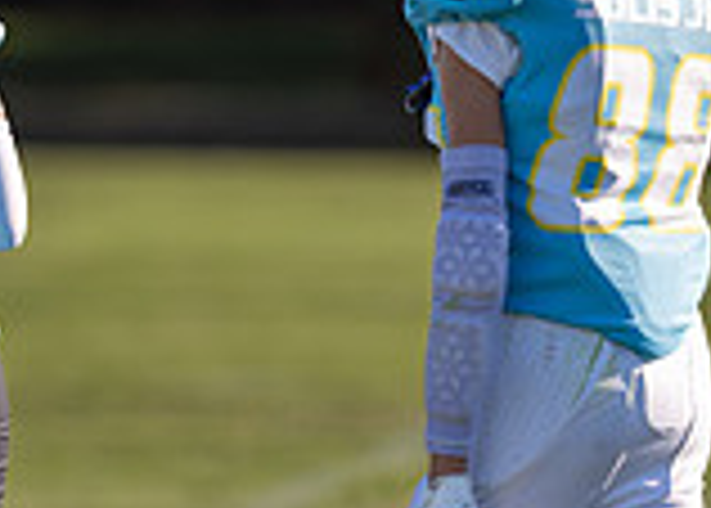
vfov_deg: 1.9
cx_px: -158
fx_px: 15616
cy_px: 285
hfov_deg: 2.6
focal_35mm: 773
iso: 100
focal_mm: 200
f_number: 2.8
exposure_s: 1/1000
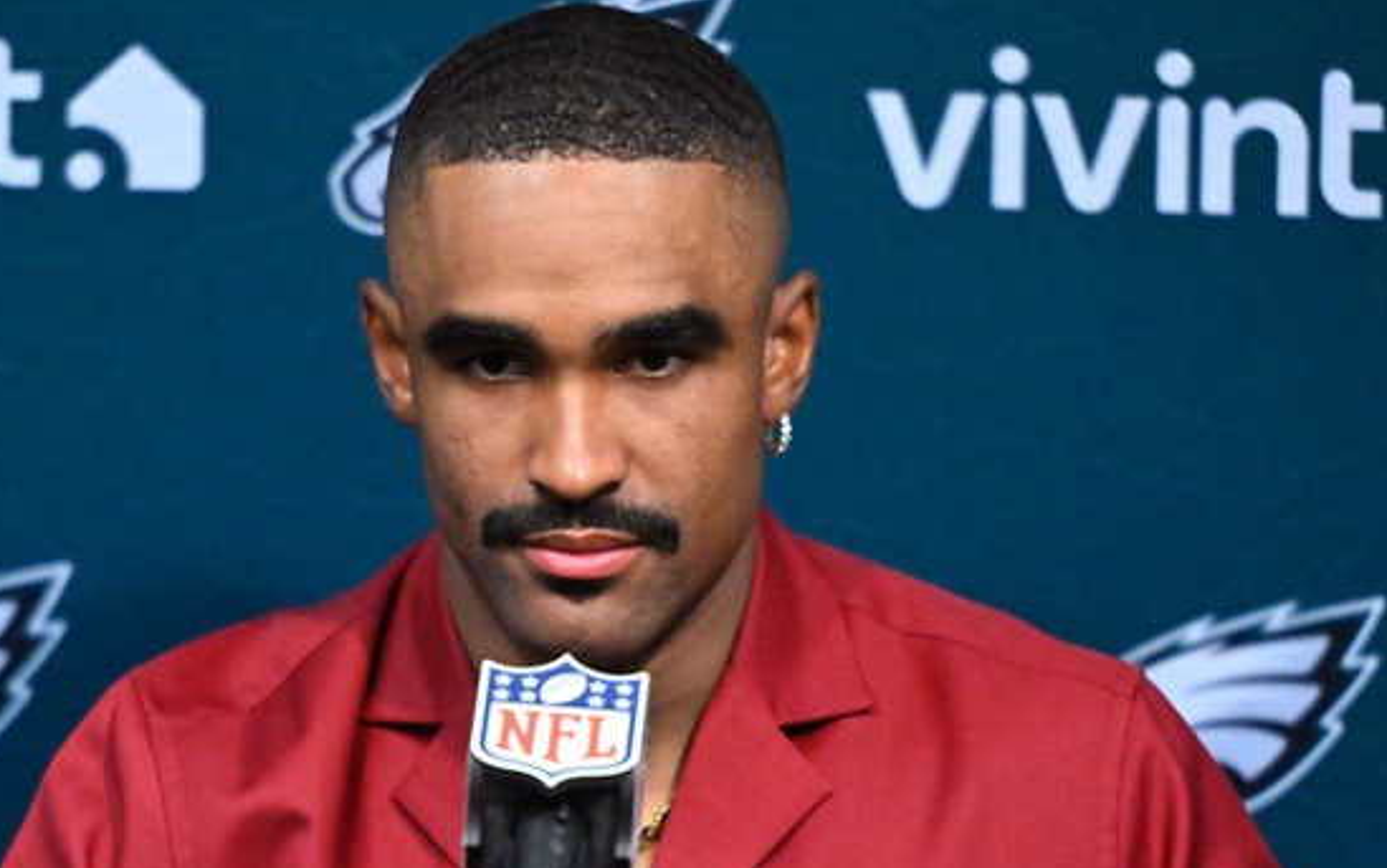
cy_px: 774
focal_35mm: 276
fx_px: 10437
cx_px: 509
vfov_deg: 4.8
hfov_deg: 7.6
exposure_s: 1/640
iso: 6400
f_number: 2.8
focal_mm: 145
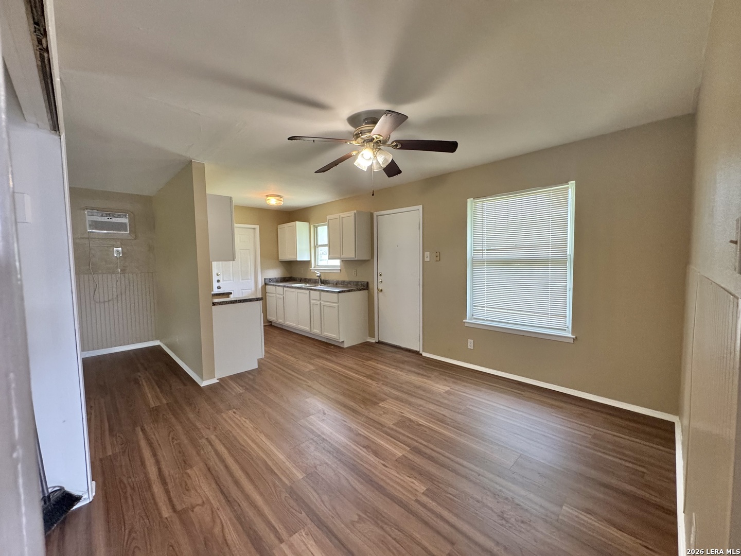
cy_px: 278
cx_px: 370
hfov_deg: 102.1
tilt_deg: -3.7
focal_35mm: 14
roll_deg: +0.9
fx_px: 300
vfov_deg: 85.7
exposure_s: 1/120
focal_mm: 2.22
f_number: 2.2
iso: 320
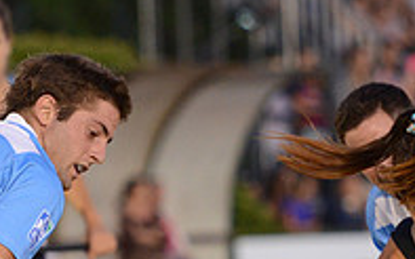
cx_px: 253
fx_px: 5269
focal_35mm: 466
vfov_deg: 2.8
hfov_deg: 4.5
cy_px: 370
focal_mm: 155
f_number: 2.8
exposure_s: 1/500
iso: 2500
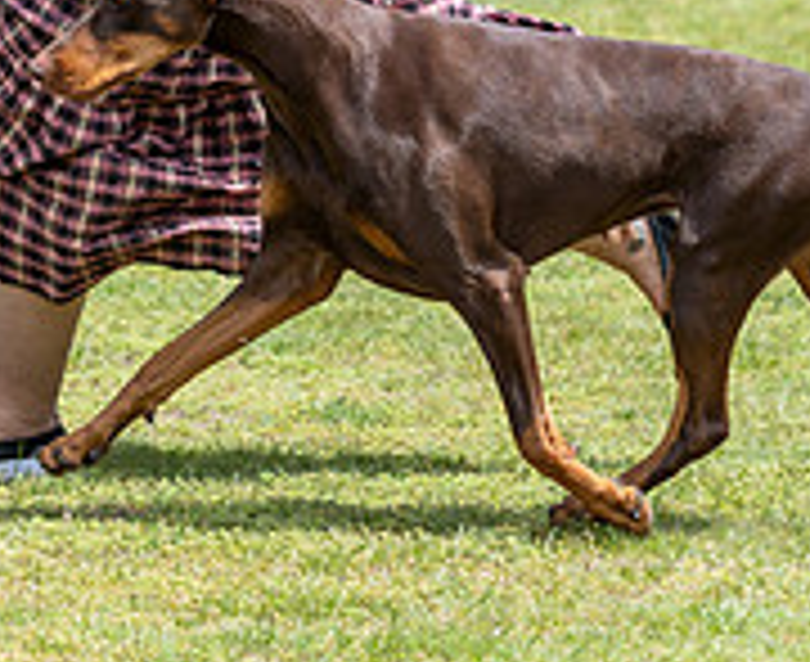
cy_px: -202
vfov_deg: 3.8
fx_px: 9958
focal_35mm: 412
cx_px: 550
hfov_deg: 4.7
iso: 100
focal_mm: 116
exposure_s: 1/800
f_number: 4
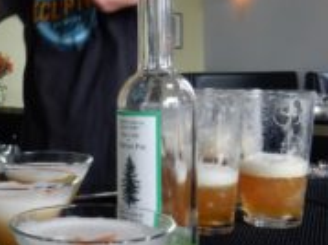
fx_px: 634
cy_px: 91
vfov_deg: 21.9
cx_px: 22
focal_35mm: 67
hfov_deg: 27.7
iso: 125
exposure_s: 1/40
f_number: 4
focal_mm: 5.4
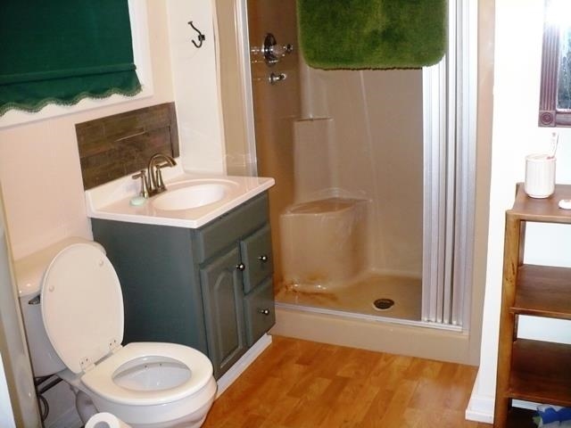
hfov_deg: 50.1
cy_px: 214
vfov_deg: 38.7
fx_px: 610
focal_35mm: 37
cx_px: 286
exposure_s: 1/30
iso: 320
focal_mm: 6.1
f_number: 2.8
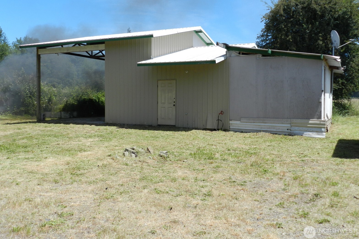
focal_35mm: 34
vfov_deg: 38.8
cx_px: 180
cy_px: 104
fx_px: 339
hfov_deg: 55.8
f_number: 3.7
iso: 160
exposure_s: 1/1000
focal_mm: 5.6
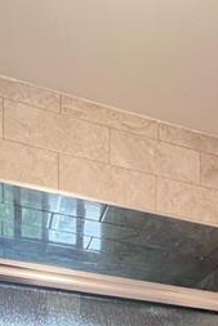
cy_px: 469
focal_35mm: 41
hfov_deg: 32.5
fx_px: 372
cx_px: 139
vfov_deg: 30.6
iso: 200
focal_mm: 1.57
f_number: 1.8
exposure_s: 1/120
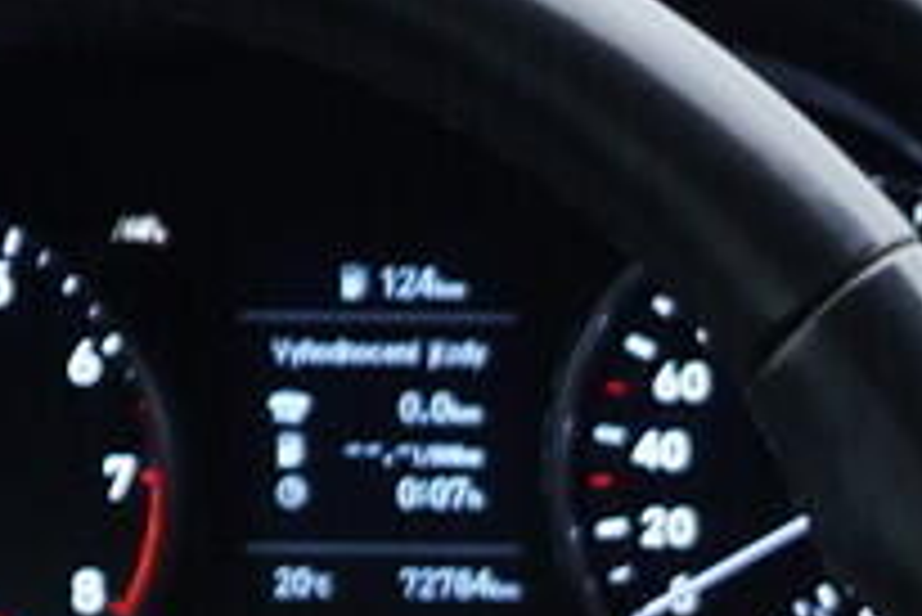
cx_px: 1687
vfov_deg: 5.3
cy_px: 1502
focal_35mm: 253
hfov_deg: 7.9
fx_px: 6484
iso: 160
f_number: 2.8
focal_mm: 24
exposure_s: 1/40
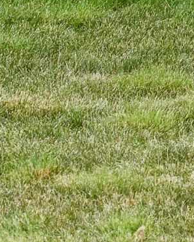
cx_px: 665
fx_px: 2775
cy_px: -421
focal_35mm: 387
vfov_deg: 4.8
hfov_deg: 3.8
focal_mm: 50
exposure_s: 1/320
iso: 100
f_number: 6.3
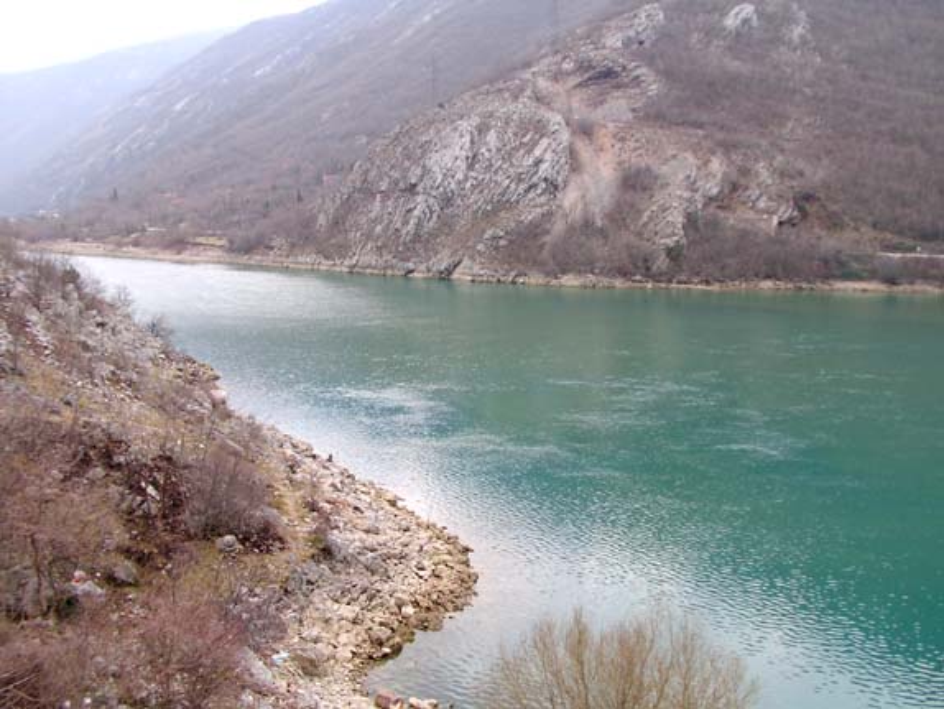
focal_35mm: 38
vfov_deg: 37.7
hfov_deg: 49.0
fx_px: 1037
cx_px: 472
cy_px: 354
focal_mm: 5.8
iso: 50
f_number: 3.5
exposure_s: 1/170
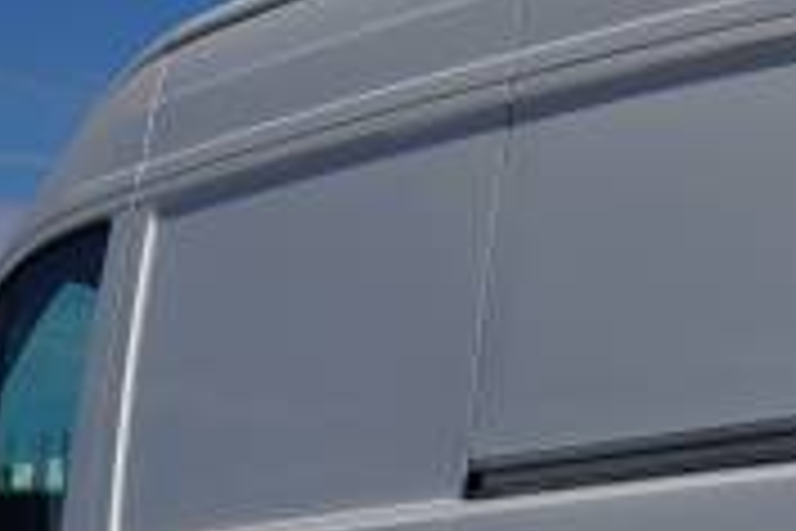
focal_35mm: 201
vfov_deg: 6.8
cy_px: 522
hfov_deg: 10.1
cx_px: 899
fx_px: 4440
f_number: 11
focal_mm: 37
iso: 100
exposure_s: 1/200
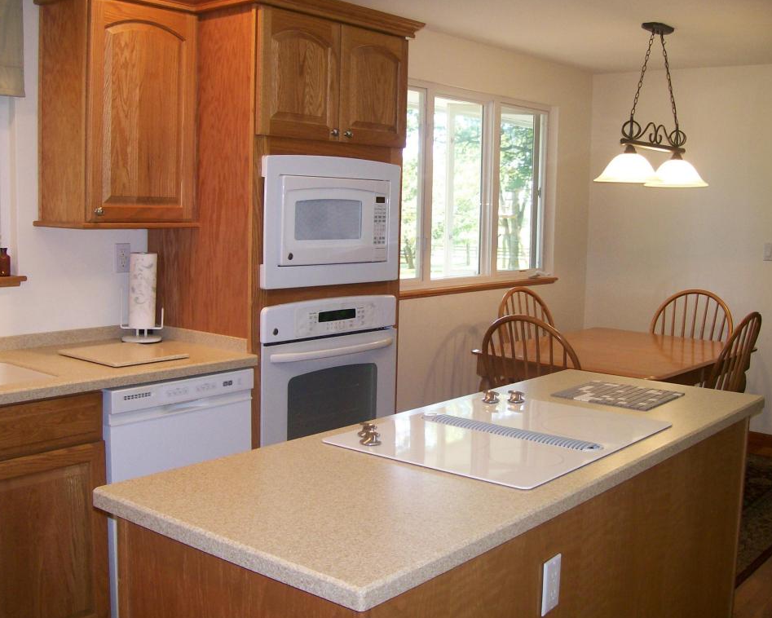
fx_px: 868
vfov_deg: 39.2
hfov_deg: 47.9
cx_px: 372
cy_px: 310
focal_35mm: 38
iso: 140
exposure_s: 1/64
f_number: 2.7
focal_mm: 6
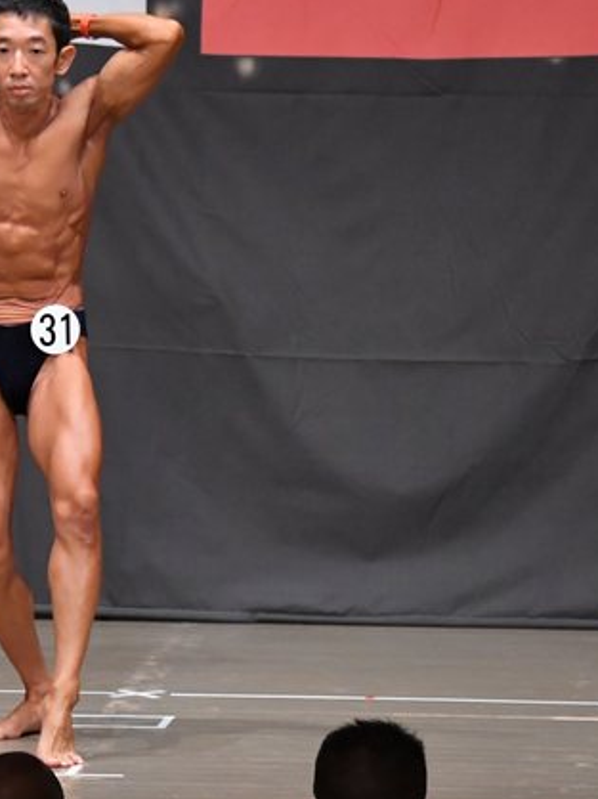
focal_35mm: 360
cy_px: 363
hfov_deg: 4.1
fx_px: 8301
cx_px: 20
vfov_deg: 5.5
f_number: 5.6
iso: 6400
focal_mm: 135
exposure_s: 1/400
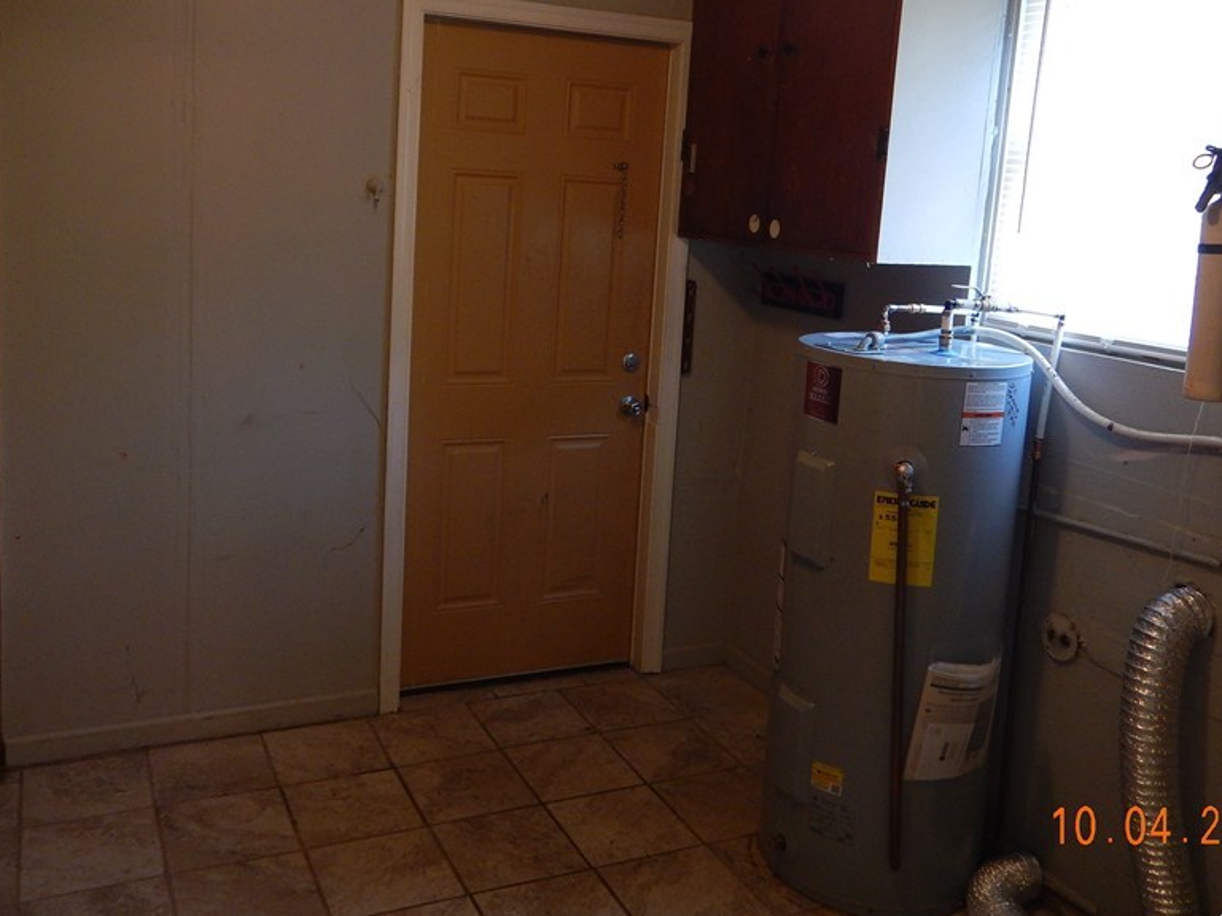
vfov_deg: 43.8
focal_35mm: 32
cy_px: 342
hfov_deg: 56.8
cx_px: 582
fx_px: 1130
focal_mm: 4.3
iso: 280
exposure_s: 1/30
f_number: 2.8
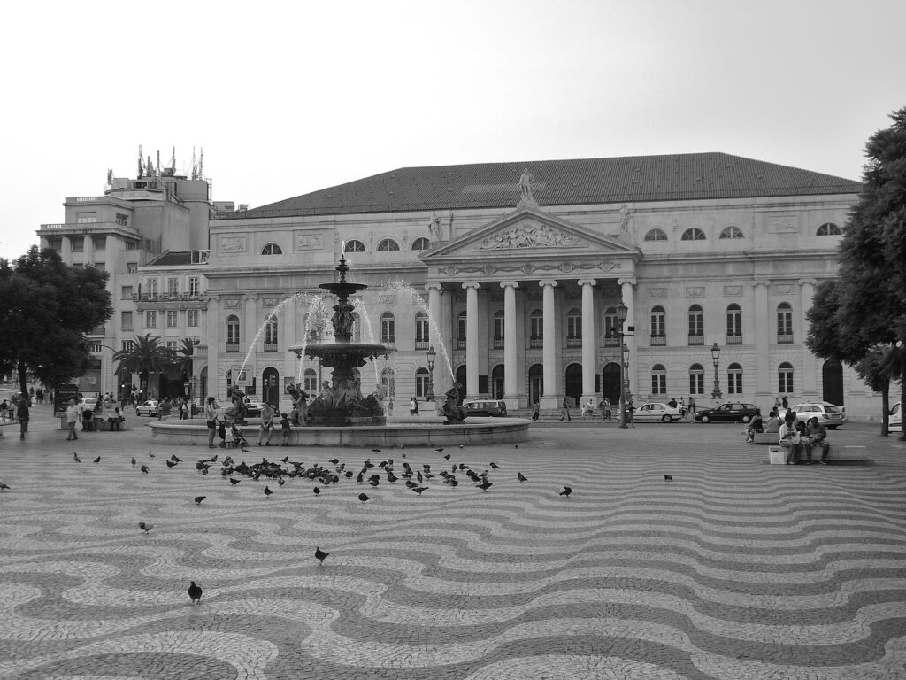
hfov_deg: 44.8
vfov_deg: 34.3
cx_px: 453
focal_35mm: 42
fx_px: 1099
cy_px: 340
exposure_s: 1/250
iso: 80
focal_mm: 6.9
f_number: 3.3
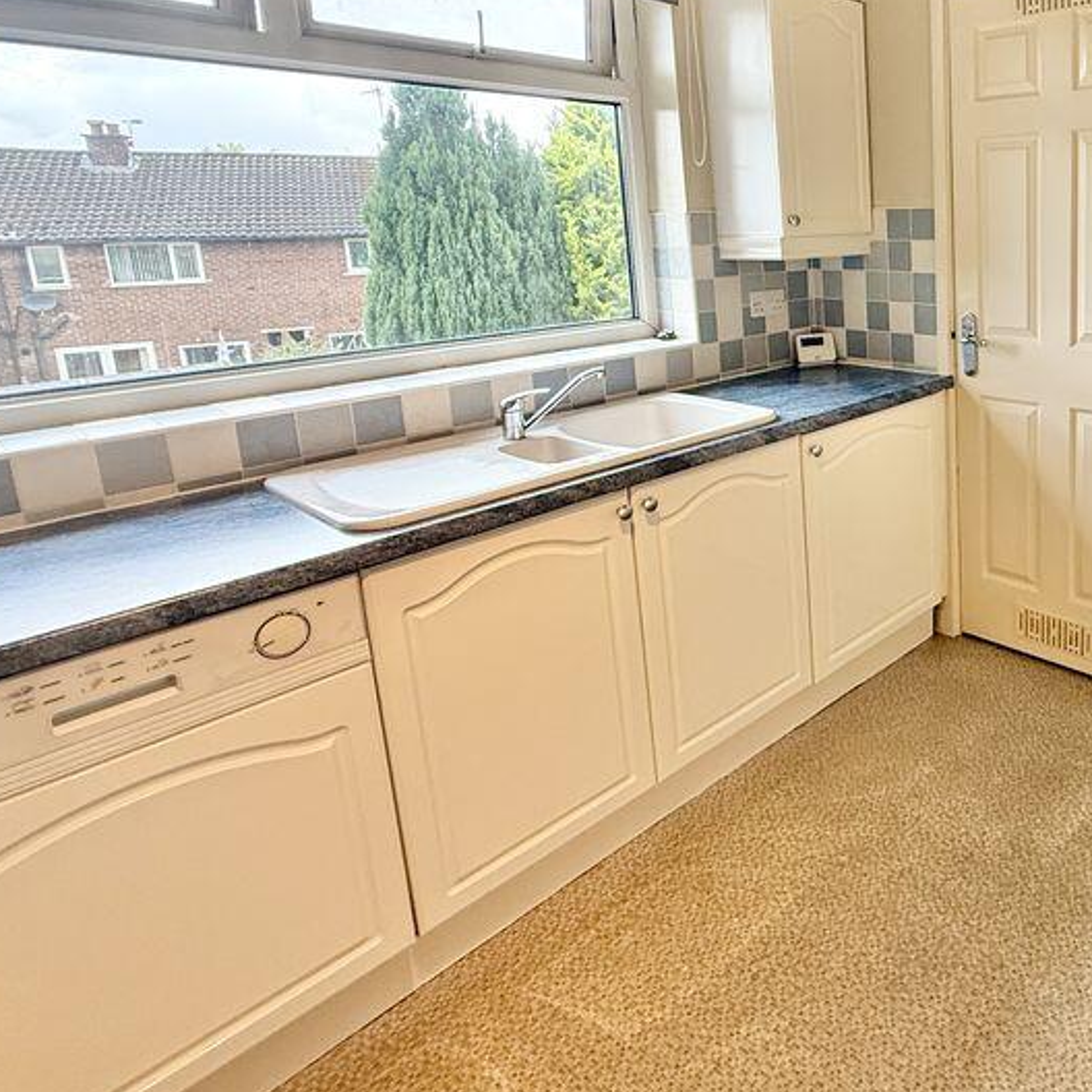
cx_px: 964
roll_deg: +1.3
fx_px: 857
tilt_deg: -11.1
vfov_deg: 63.6
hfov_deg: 56.9
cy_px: 374
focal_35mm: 24
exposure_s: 1/99
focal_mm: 2.22
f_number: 2.2
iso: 160
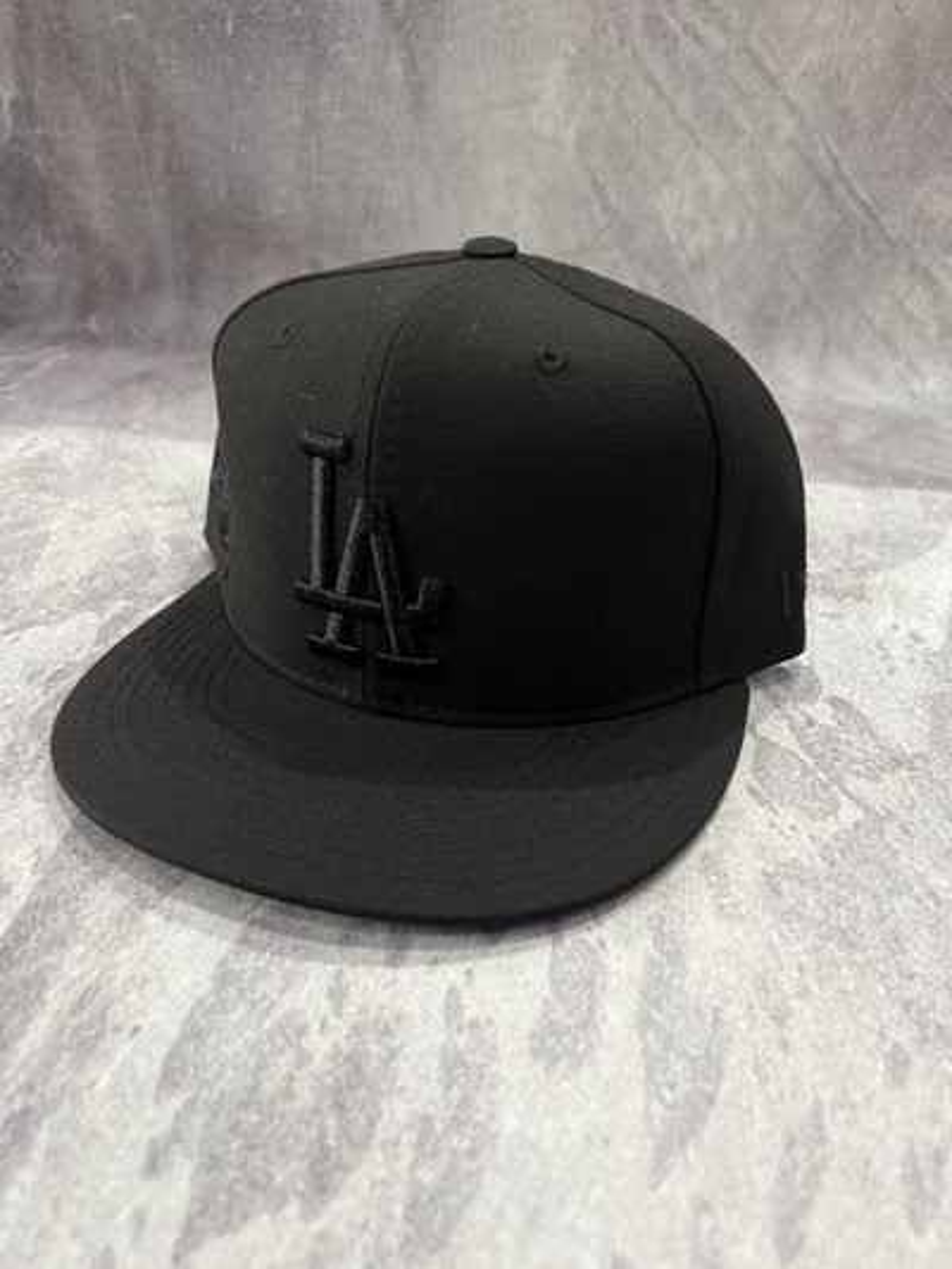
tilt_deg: -29.8
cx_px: 476
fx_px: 953
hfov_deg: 53.1
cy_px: 634
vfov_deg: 67.3
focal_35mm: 26
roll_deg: -1.5
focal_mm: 5.7
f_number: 1.5
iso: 320
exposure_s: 1/50
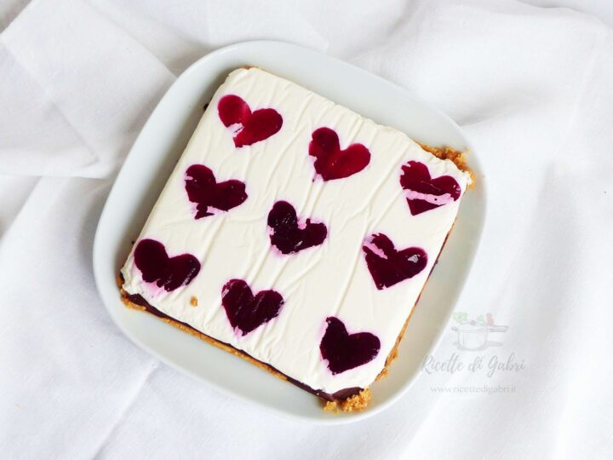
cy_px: 230
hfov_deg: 38.9
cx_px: 306
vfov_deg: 29.7
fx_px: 868
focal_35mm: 49
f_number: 2.8
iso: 100
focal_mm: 8.7
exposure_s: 1/125
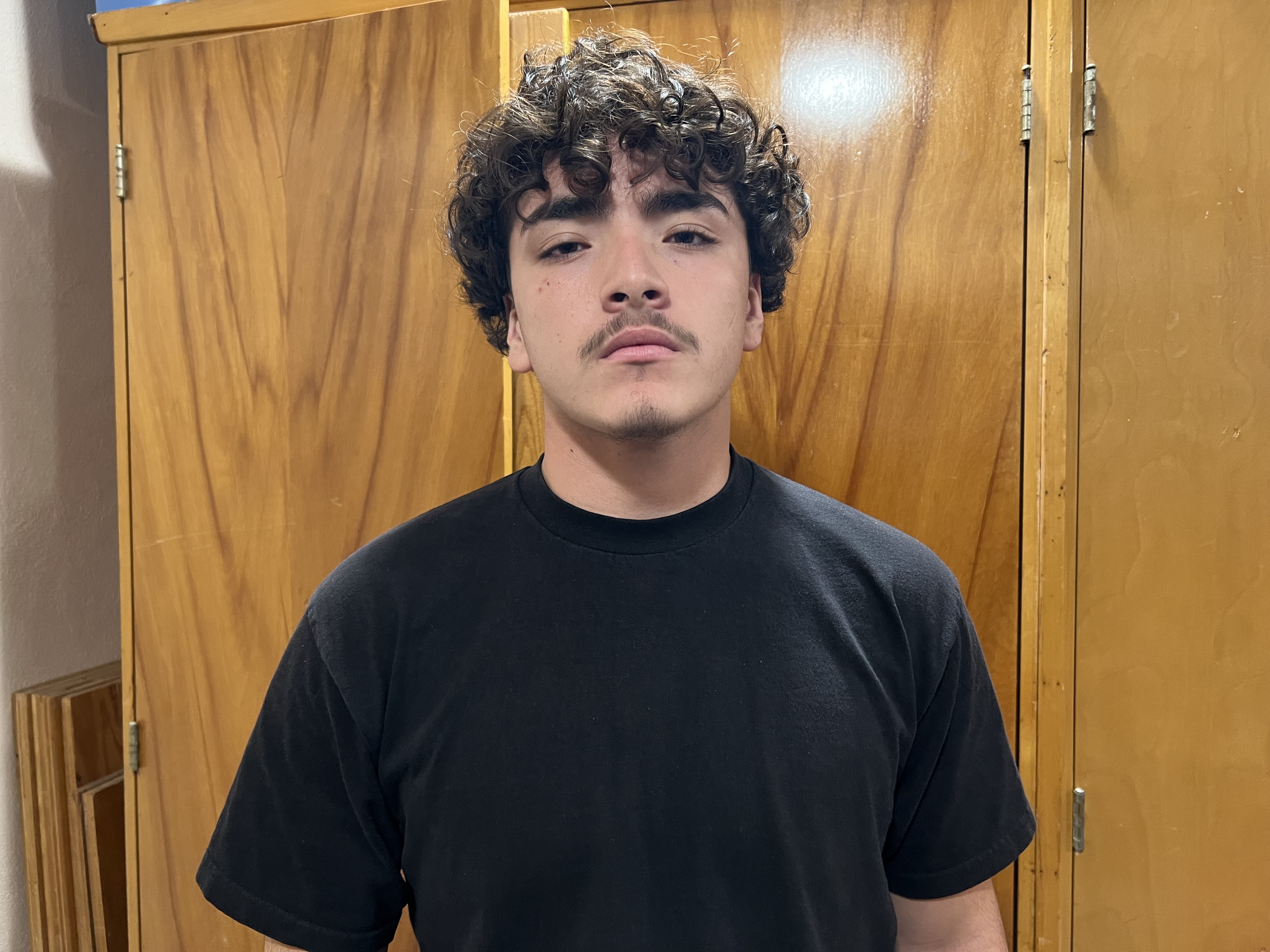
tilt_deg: -3.4
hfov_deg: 67.3
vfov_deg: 53.1
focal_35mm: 26
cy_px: 476
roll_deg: +0.7
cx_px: 635
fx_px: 954
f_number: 1.5
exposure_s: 1/60
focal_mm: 5.7
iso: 250
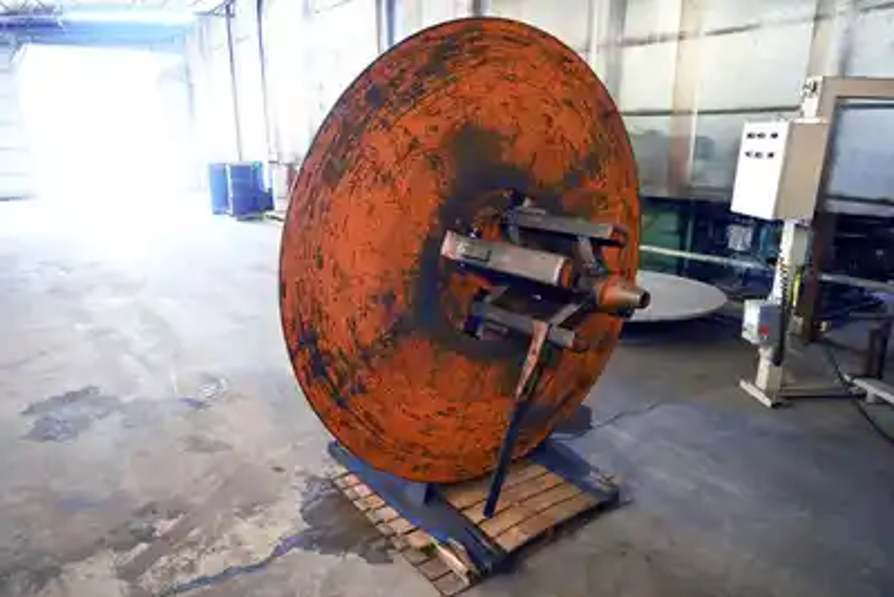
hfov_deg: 73.7
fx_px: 596
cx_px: 447
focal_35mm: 24
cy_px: 298
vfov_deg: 53.2
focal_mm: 16
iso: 2500
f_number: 3.5
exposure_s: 1/25
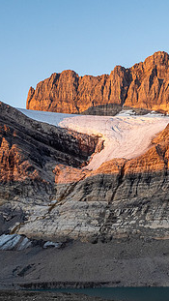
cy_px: 180
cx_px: 169
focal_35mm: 65
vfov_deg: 32.3
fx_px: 518
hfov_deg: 18.1
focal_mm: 16
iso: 320
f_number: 8
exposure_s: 1/60
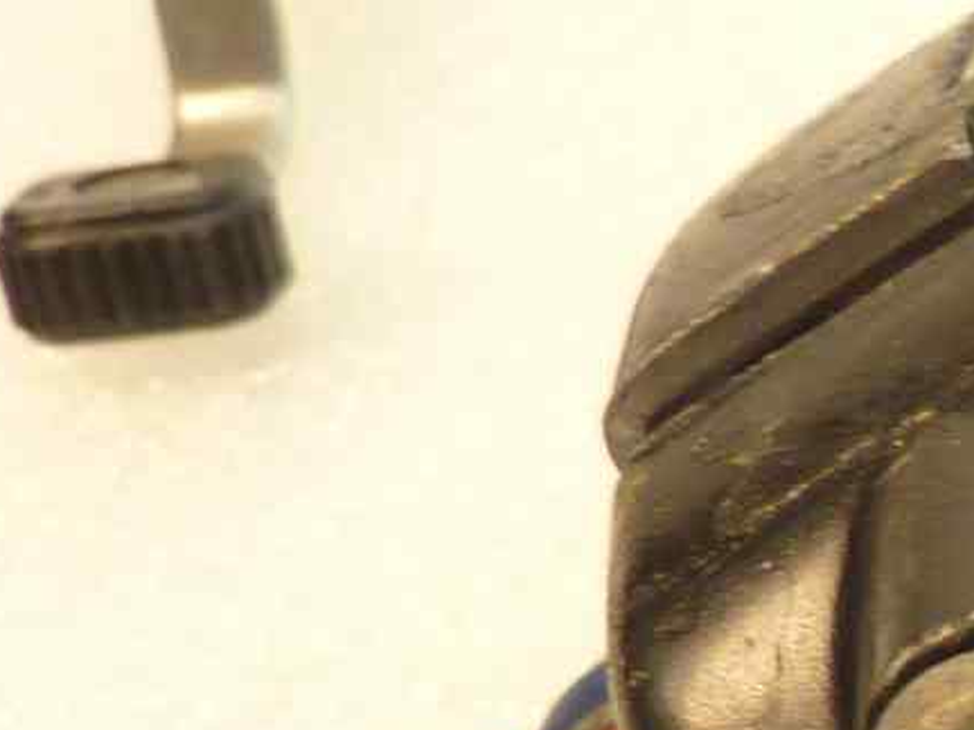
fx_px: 4164
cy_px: 575
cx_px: 2025
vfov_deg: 10.0
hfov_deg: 11.8
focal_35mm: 148
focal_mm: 4.1
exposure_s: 1/25
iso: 80
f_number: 3.3
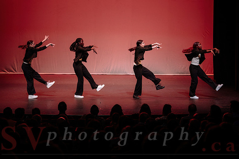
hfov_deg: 24.1
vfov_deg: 16.2
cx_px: 136
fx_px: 559
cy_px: 77
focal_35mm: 84
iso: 1250
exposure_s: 1/400
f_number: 2.8
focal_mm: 72
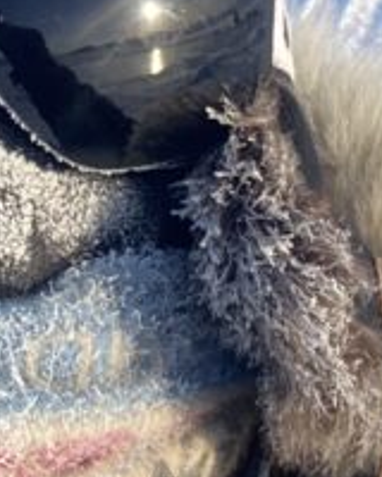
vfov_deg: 15.8
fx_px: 1625
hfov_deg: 13.2
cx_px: -12
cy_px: -162
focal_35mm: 115
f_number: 2.2
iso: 25
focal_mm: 2.71
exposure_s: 1/607
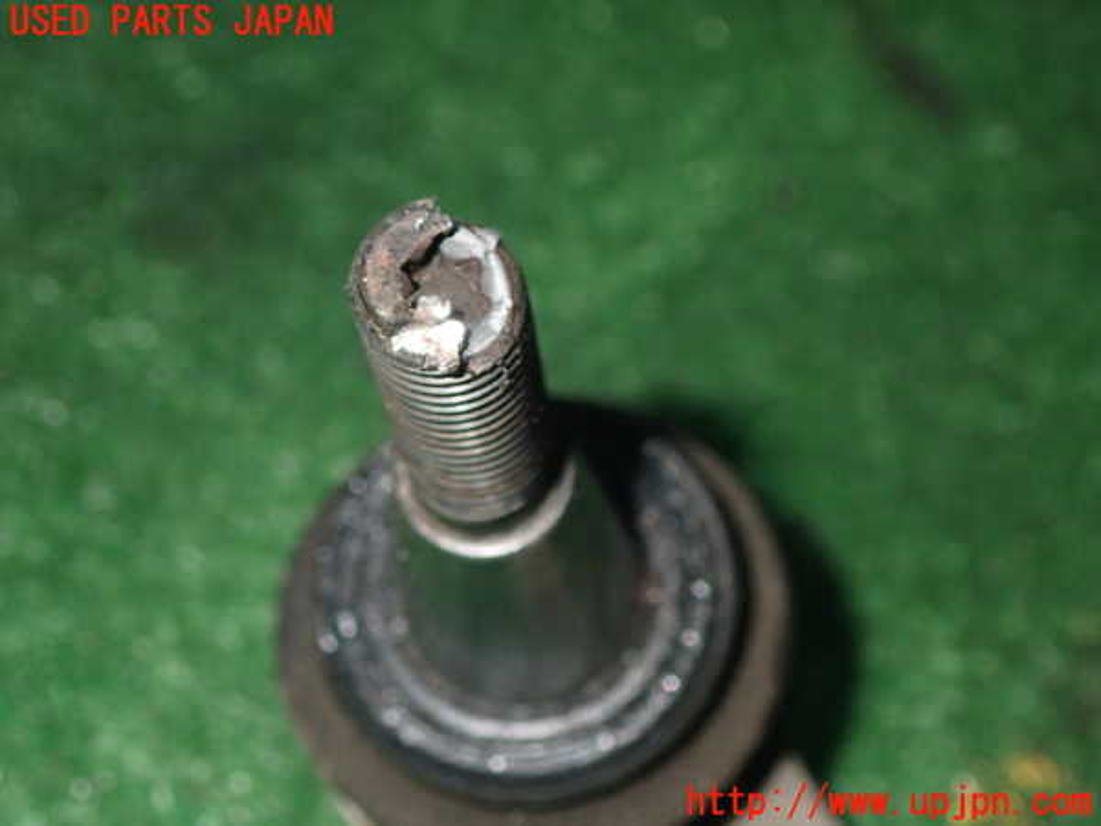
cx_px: 550
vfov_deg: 15.7
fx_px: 2990
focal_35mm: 94
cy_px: 413
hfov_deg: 20.9
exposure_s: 1/100
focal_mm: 16.79
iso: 500
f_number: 14
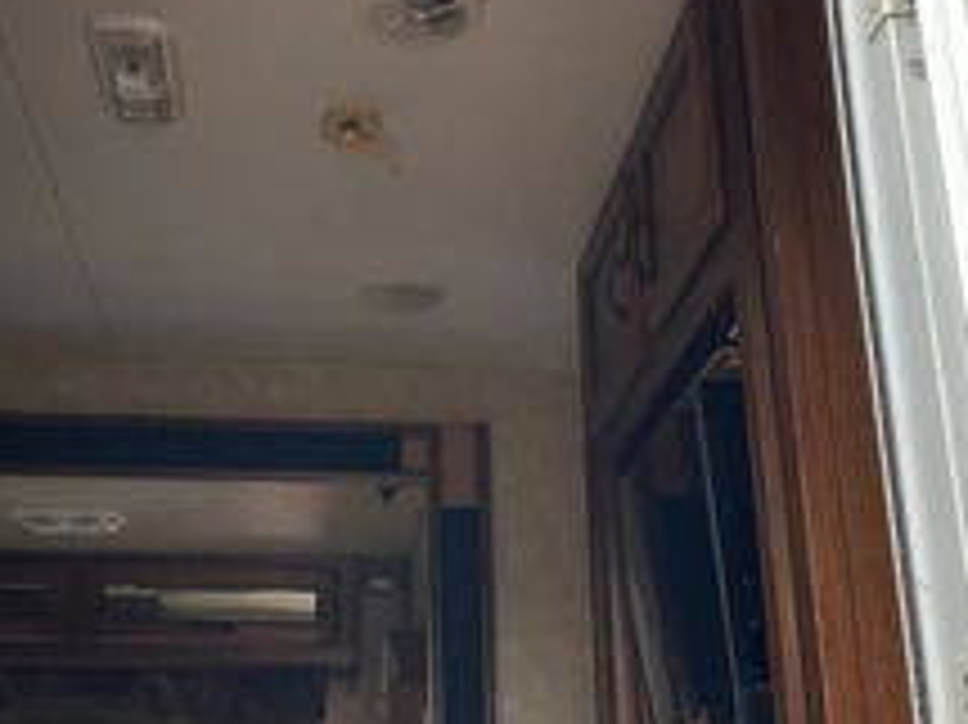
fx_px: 1509
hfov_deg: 35.4
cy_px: 252
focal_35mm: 54
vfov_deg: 26.9
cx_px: 383
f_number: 1.8
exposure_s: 1/134
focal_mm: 3
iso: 20
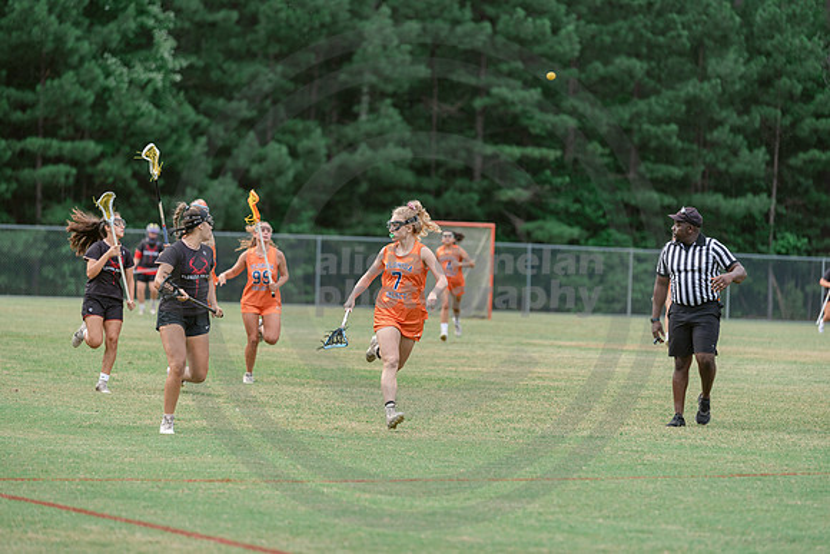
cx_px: 415
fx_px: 4035
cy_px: 277
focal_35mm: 175
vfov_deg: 7.9
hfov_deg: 11.7
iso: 250
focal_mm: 175
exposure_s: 1/640
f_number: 3.2
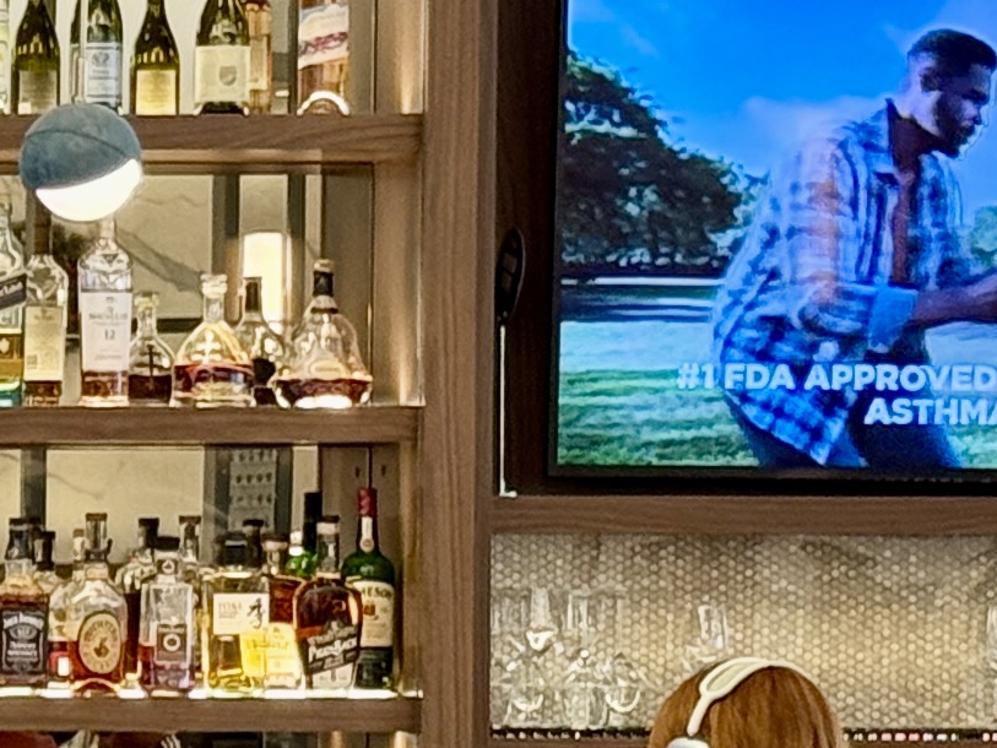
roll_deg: -0.1
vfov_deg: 6.2
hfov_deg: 7.9
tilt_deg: -1.1
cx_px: -1068
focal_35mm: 238
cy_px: 660
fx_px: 6856
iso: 125
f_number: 1.78
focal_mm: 6.76
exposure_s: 1/60
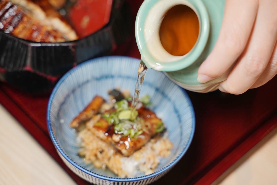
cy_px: 92
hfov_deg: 27.0
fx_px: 577
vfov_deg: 18.2
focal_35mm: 75
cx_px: 138
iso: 640
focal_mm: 75
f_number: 4
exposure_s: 1/80
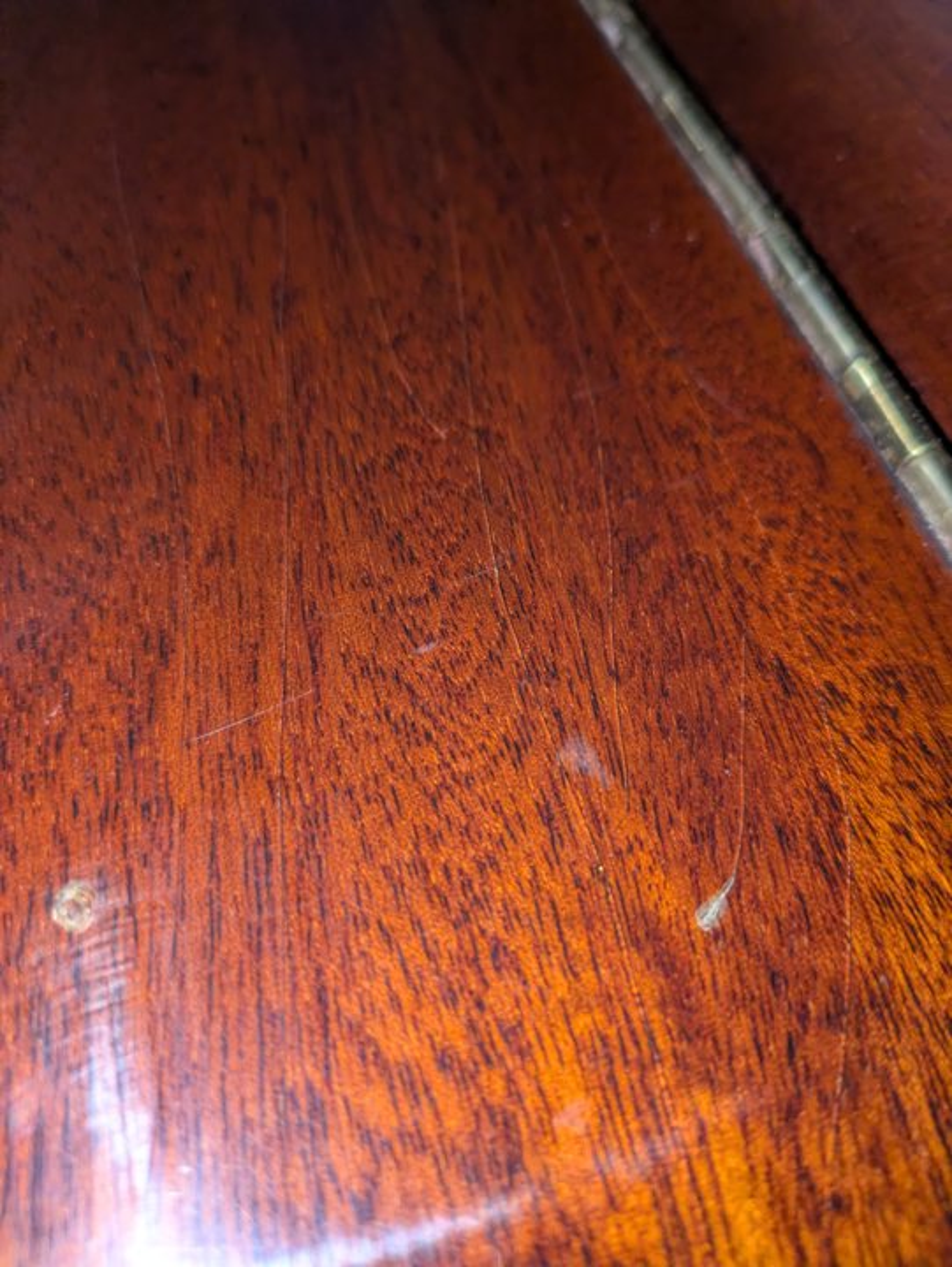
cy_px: 634
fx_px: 916
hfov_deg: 54.9
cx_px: 476
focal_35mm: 25
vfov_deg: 69.4
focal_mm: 5.43
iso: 164
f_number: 1.89
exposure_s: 1/120
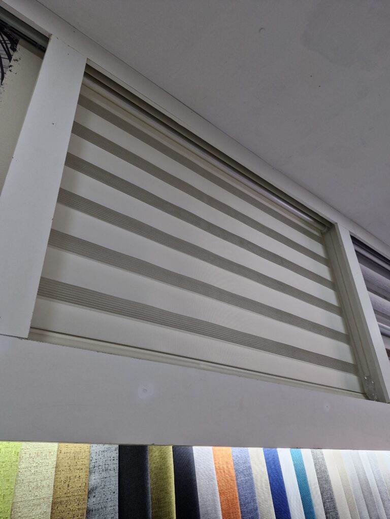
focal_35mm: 23
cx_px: 195
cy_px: 260
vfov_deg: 73.9
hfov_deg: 58.9
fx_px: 346
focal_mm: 5.54
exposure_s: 1/180
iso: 125
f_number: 1.8
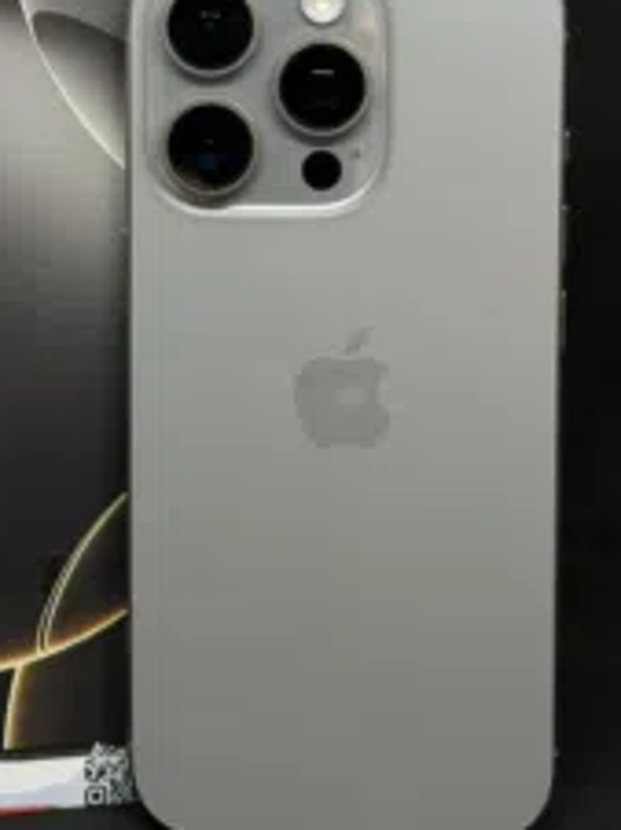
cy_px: 272
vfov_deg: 22.9
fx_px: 2037
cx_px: 206
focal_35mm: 85
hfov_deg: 17.3
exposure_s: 1/100
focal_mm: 6.86
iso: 50
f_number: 1.78
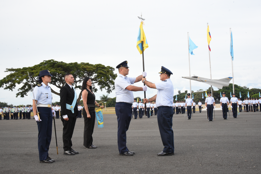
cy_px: 87
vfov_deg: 35.1
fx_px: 276
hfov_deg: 50.7
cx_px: 130
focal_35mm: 38
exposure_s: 1/200
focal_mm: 38
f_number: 20
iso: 2500
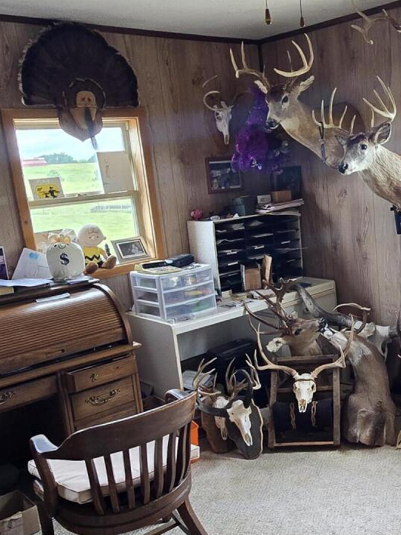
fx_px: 556
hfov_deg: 37.9
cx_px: 332
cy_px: 288
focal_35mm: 36
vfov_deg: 51.3
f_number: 2.2
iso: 100
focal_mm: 2.2
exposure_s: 1/60
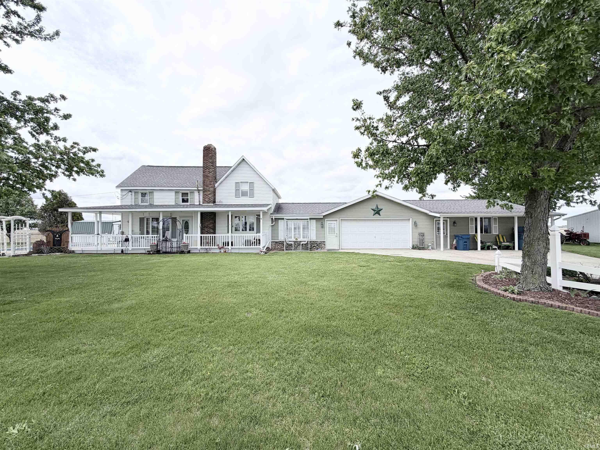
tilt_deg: +0.7
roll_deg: +0.8
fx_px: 243
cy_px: 225
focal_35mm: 14
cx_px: 300
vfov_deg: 85.7
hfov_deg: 102.1
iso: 20
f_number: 2.2
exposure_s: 1/1312
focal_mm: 2.22
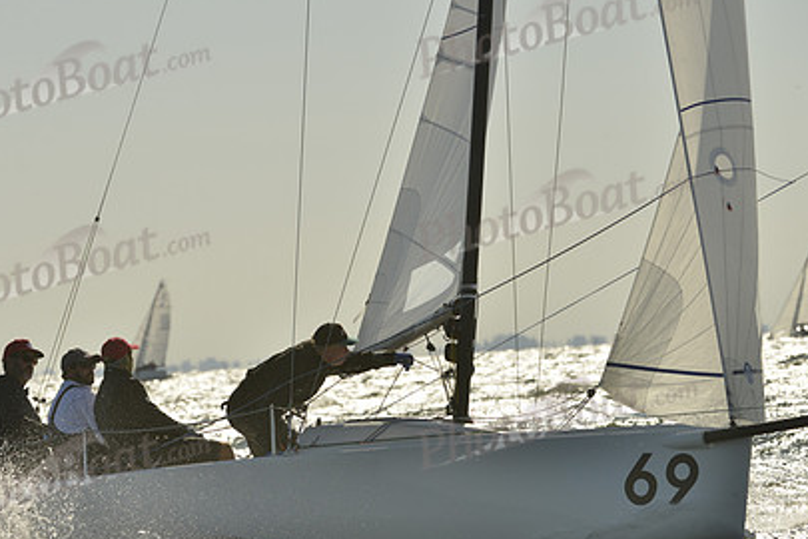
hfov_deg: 5.3
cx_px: 315
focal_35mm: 387
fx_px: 8685
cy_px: 342
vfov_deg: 3.6
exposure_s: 1/1600
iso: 280
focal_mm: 270
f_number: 9
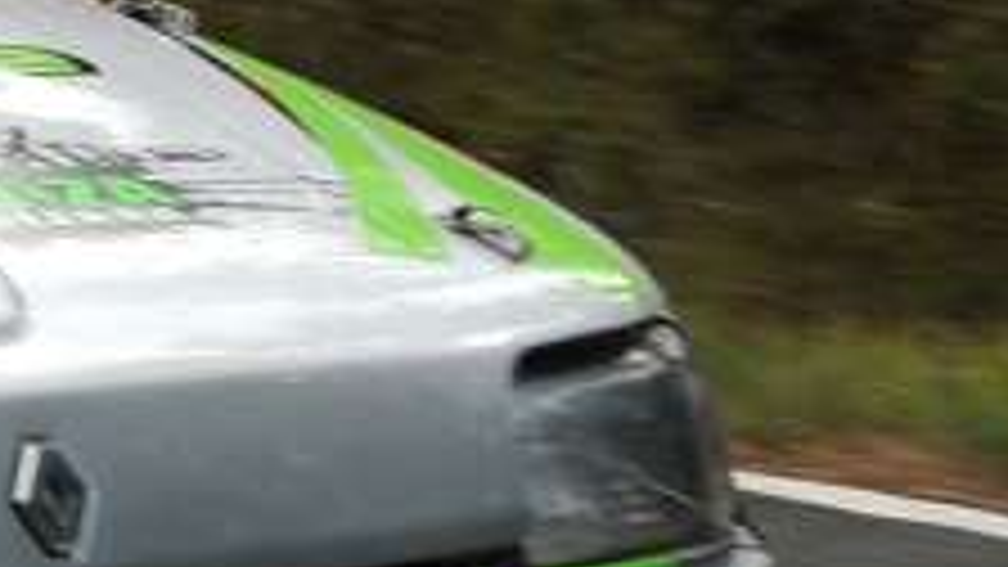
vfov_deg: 5.8
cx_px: -666
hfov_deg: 9.8
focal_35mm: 210
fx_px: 5613
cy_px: 472
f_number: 13
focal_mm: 50
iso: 1600
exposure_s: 1/500
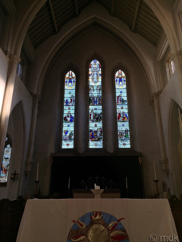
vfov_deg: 61.7
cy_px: 121
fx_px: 203
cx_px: 91
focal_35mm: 29
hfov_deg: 48.2
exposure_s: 1/100
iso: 40
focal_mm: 4.15
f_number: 2.2
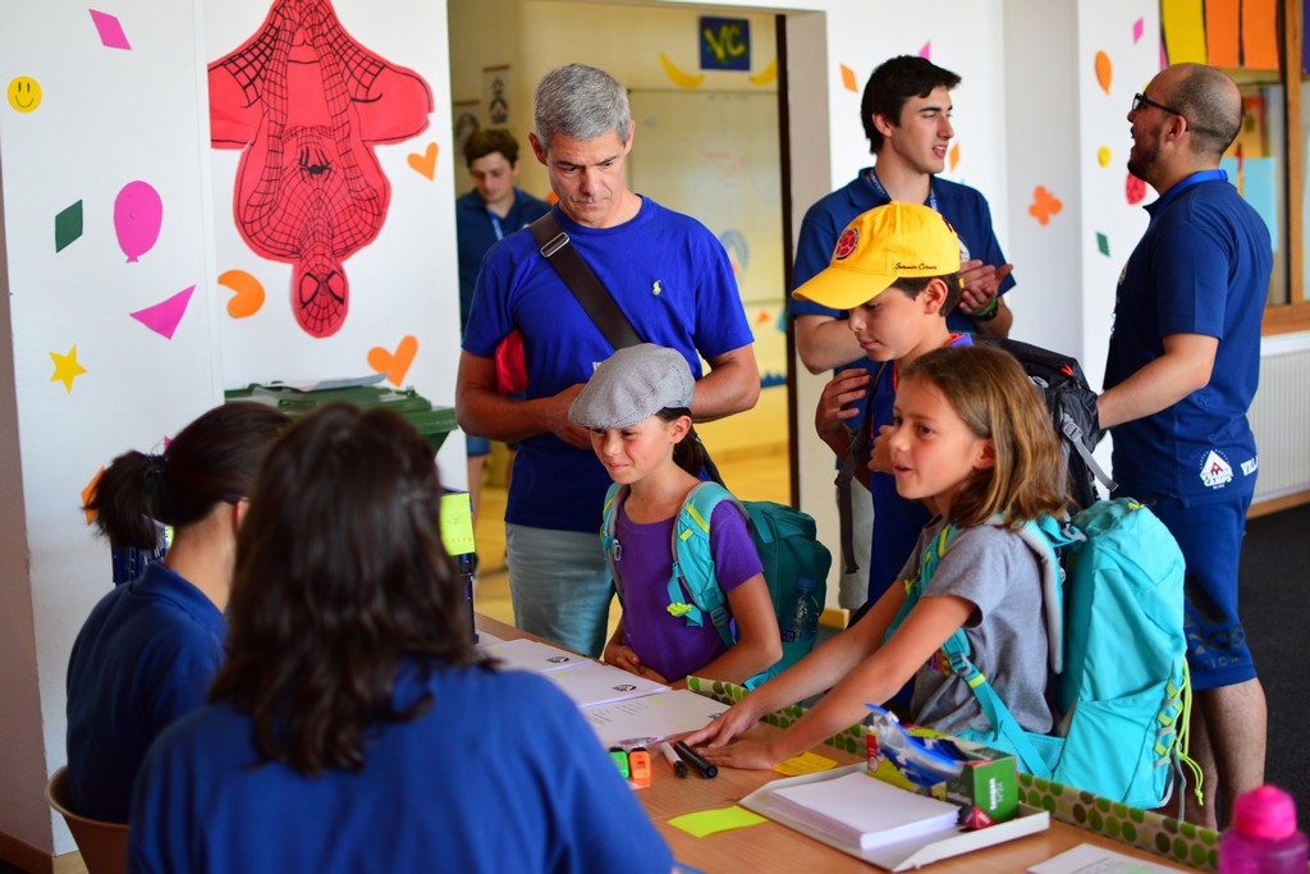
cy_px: 437
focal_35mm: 52
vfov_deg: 25.8
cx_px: 655
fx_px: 1911
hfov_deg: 37.8
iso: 400
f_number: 1.8
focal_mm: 35
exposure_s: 1/160
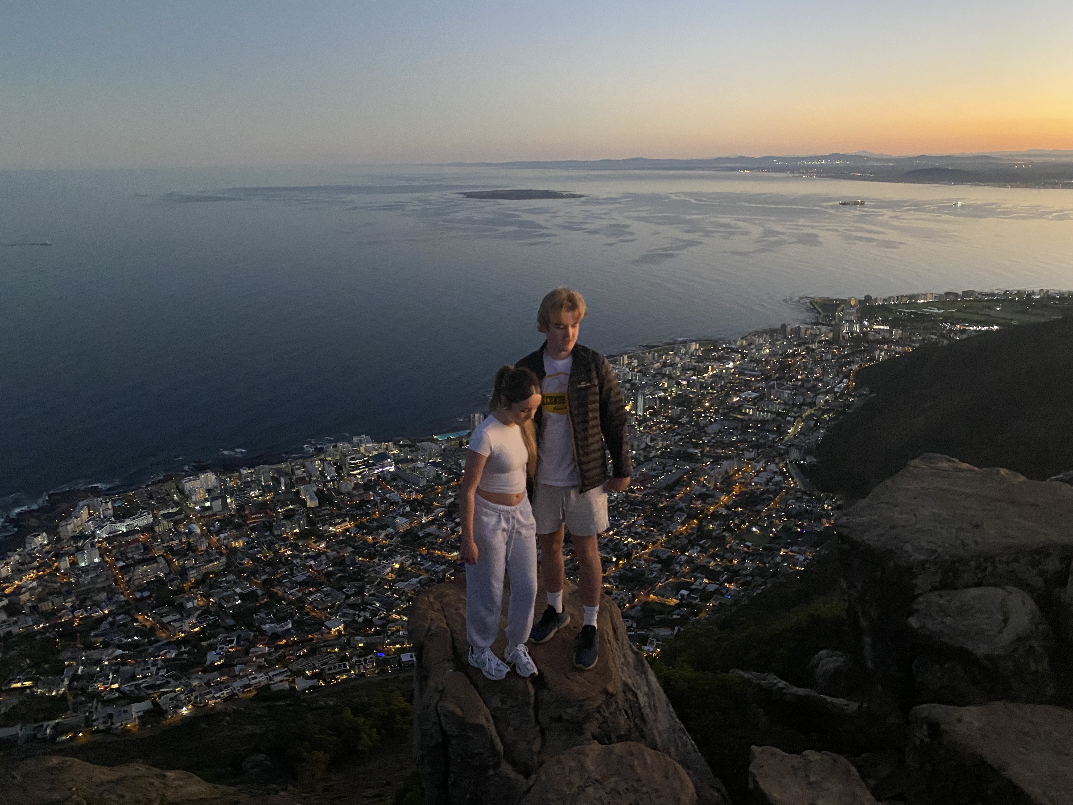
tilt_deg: -17.5
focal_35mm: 26
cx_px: 536
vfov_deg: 53.1
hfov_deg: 67.3
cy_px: 402
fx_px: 806
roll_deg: +0.0
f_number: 1.8
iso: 500
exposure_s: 1/44
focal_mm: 4.25
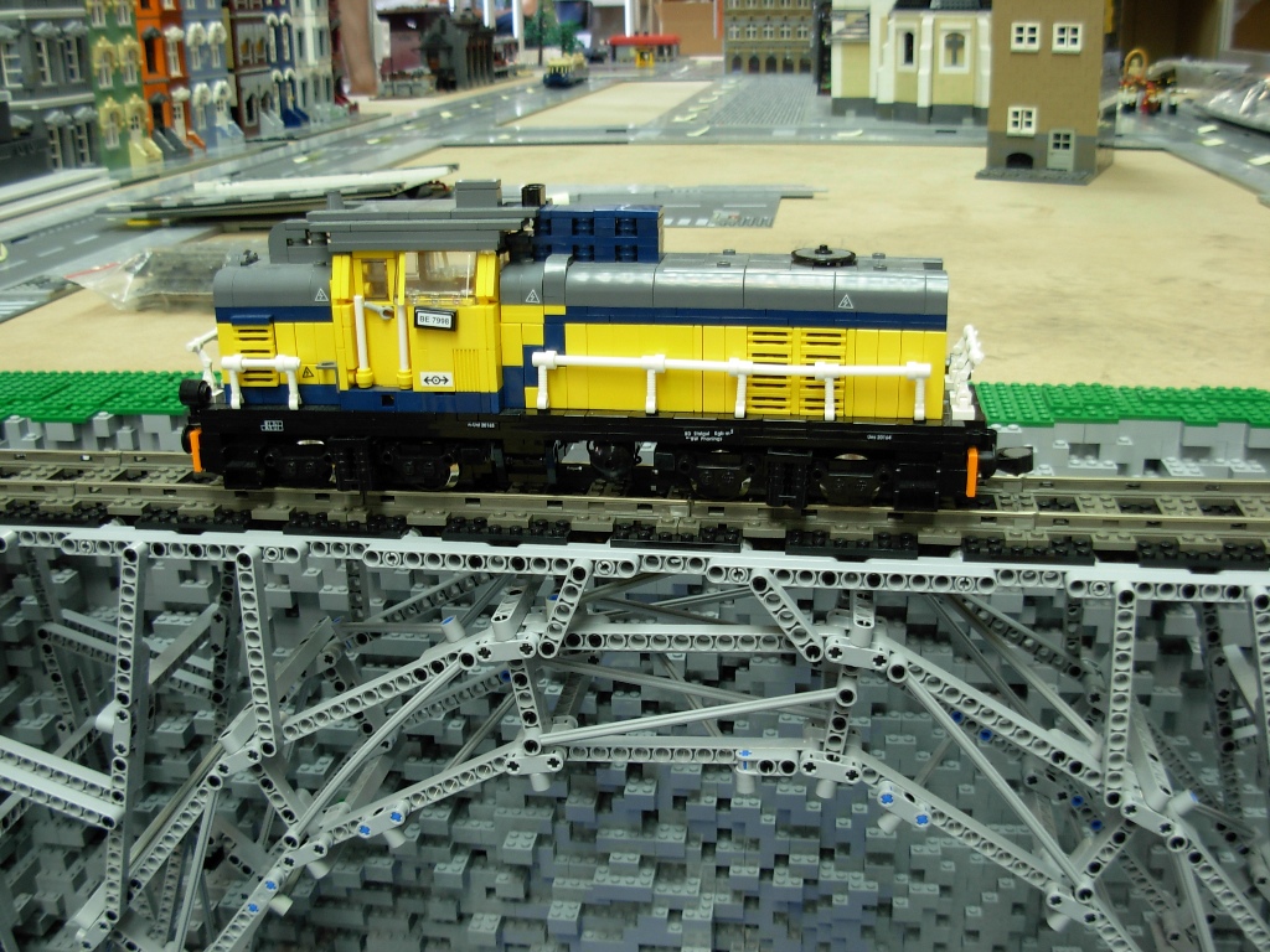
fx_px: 1394
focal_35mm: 38
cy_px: 476
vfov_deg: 37.7
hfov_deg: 49.0
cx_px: 635
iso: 79
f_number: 2.9
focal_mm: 6.3
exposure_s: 1/4.3
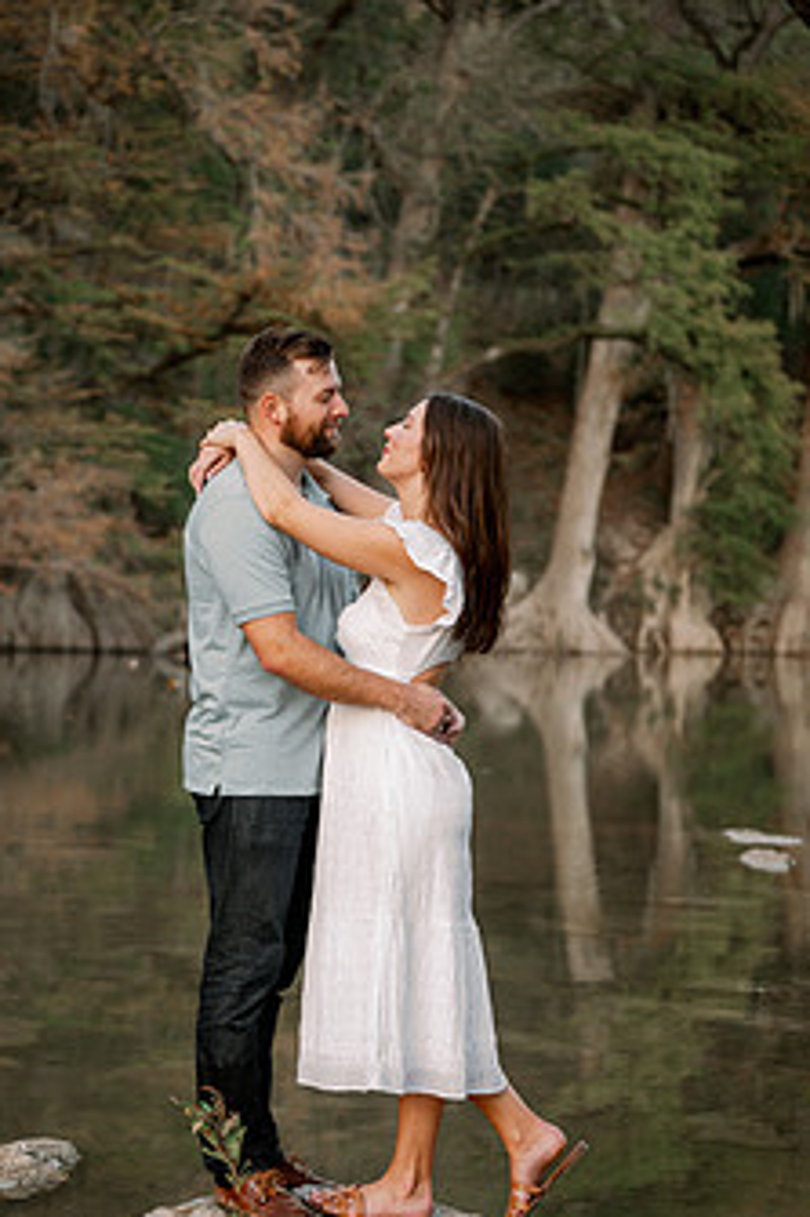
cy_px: 781
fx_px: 3176
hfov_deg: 14.5
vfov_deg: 21.6
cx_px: 301
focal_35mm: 94
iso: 125
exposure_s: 1/60
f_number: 2.8
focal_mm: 70
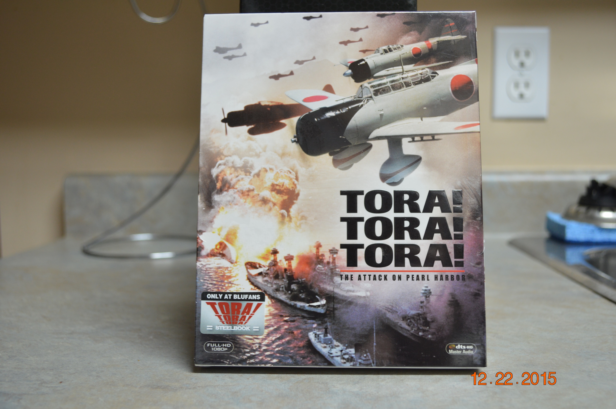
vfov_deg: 36.8
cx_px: 308
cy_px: 204
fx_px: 615
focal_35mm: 36
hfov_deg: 53.2
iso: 400
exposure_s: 1/20
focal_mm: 24
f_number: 4
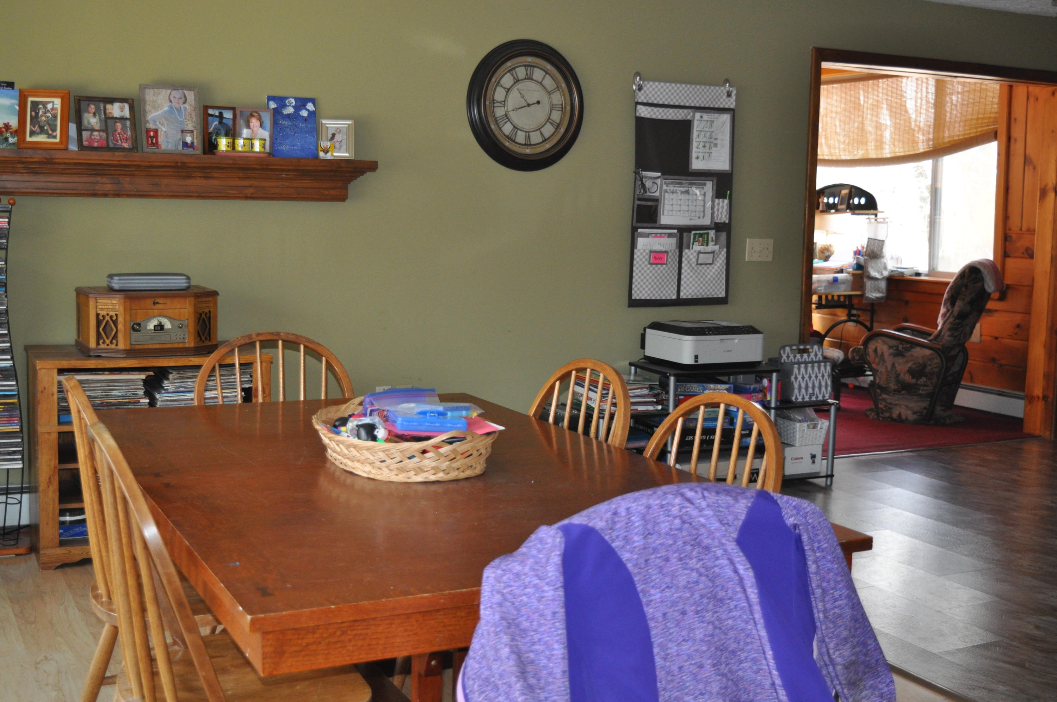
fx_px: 1320
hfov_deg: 43.7
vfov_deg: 29.8
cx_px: 528
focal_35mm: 45
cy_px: 351
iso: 800
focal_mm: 30
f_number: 4.2
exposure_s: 1/125
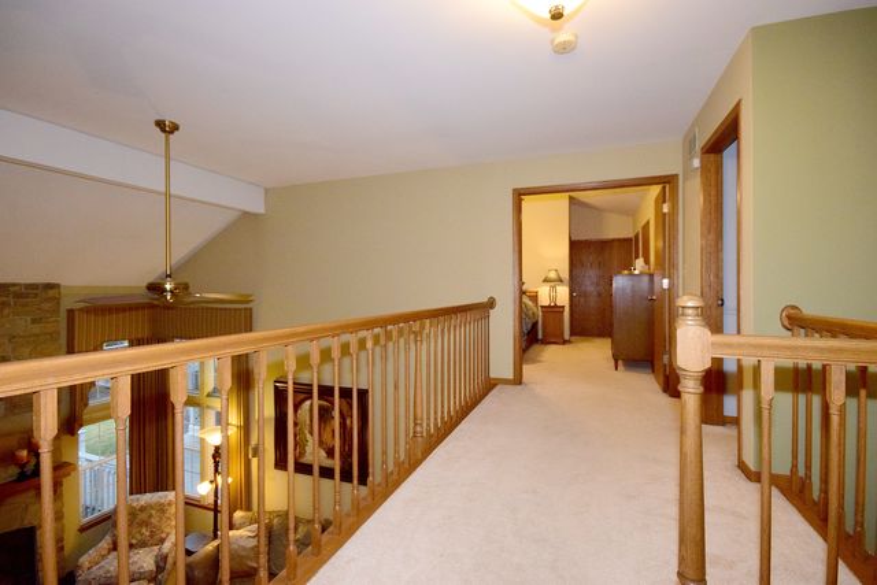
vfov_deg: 72.1
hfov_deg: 95.0
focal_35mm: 16
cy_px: 292
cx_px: 438
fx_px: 402
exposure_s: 1/60
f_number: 10
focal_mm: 11
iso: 4000
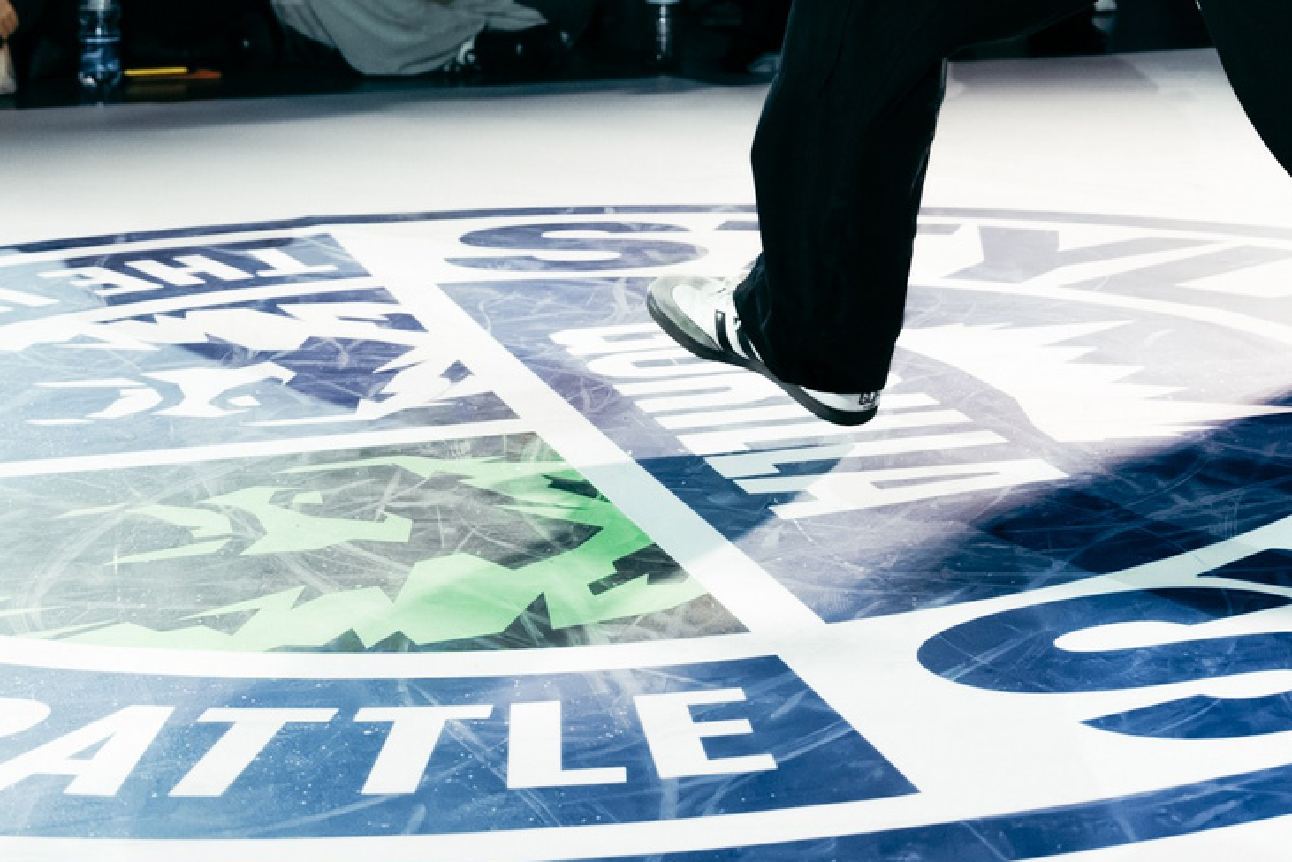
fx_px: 3518
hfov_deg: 20.4
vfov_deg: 13.0
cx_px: 1147
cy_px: -550
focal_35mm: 98
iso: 3200
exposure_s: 1/800
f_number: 2.8
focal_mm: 28
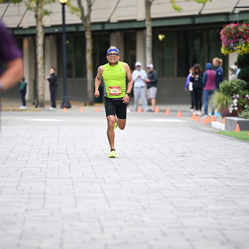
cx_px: 125
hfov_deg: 7.2
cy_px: 135
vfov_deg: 7.2
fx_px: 1986
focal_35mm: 244
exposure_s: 1/1600
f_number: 2.8
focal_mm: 190
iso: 1250
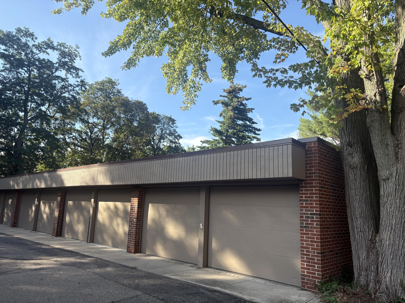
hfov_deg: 67.3
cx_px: 202
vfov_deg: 53.1
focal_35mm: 26
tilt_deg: +10.3
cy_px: 152
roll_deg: -1.6
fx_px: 304
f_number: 1.6
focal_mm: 5.96
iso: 50
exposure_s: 1/1175
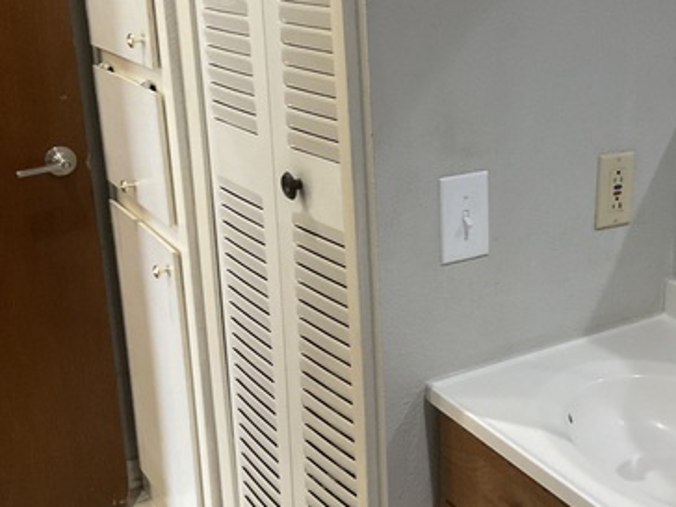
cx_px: 520
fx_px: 996
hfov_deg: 36.5
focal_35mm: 51
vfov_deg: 28.5
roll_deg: +0.3
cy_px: 223
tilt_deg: -15.7
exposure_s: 1/60
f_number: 1.8
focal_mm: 3
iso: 160
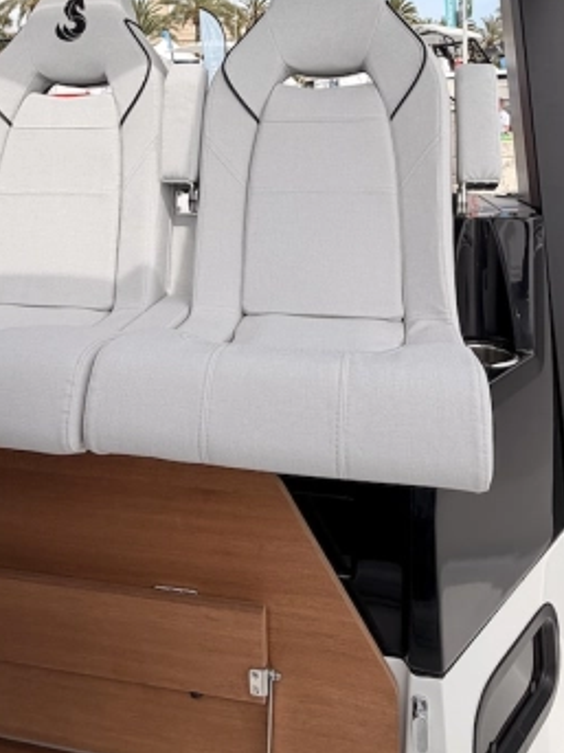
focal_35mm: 30
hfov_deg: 46.7
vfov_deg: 56.6
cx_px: 257
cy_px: 176
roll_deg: +1.2
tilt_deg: -4.5
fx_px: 652
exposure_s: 1/770
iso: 25
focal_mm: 2.22
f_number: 2.2
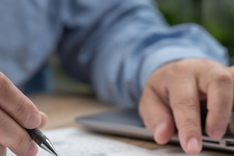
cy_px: 43
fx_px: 929
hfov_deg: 14.4
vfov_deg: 9.6
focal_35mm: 143
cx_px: 108
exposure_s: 1/200
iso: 100
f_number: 2.8
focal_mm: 58
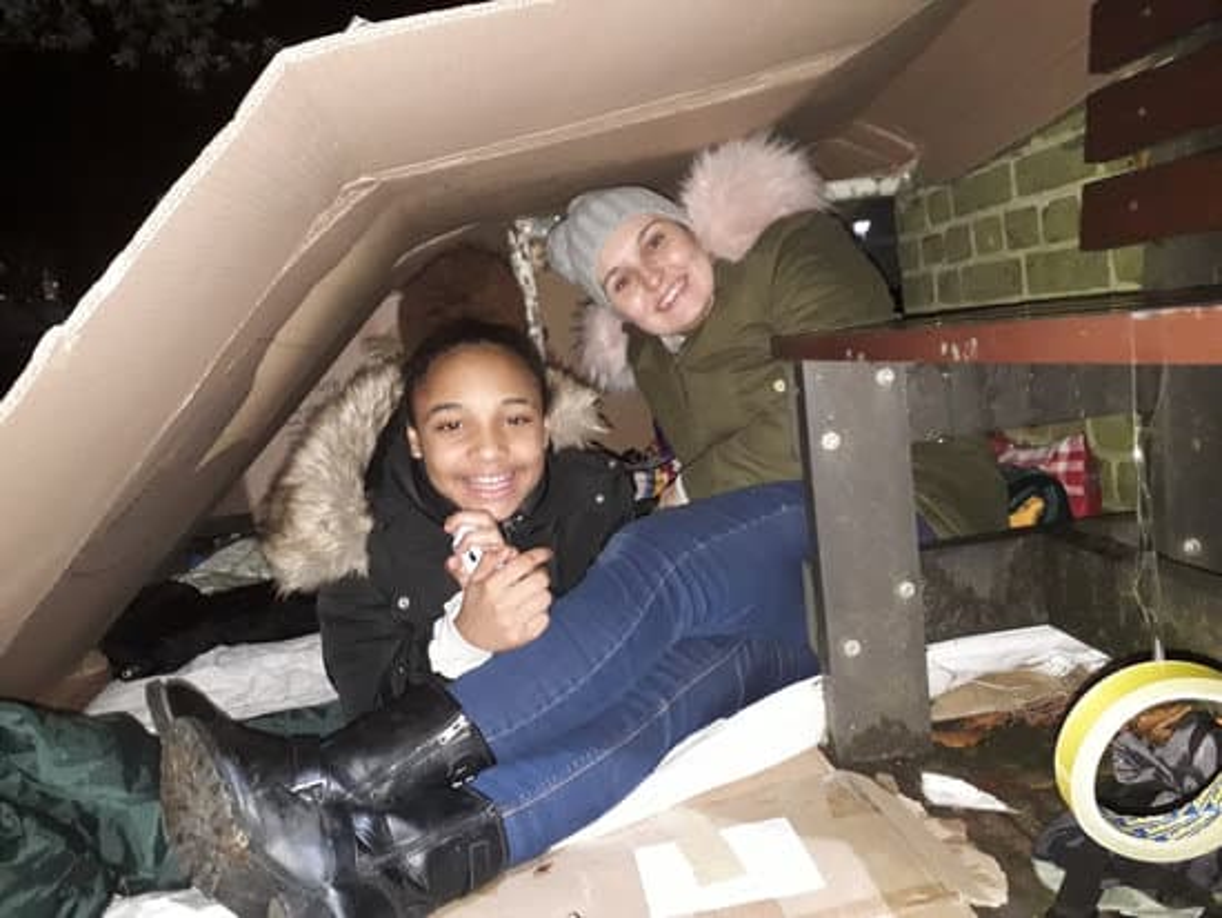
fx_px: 954
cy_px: 459
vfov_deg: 51.4
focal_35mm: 27
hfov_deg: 65.3
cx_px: 611
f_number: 1.9
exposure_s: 1/25
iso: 400
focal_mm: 3.6
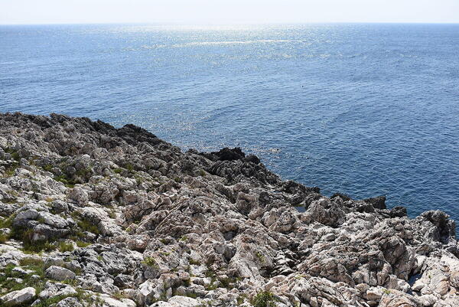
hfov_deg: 54.4
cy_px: 154
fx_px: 447
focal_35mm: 35
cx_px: 230
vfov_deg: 37.9
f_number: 3.3
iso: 125
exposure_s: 1/4000
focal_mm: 35
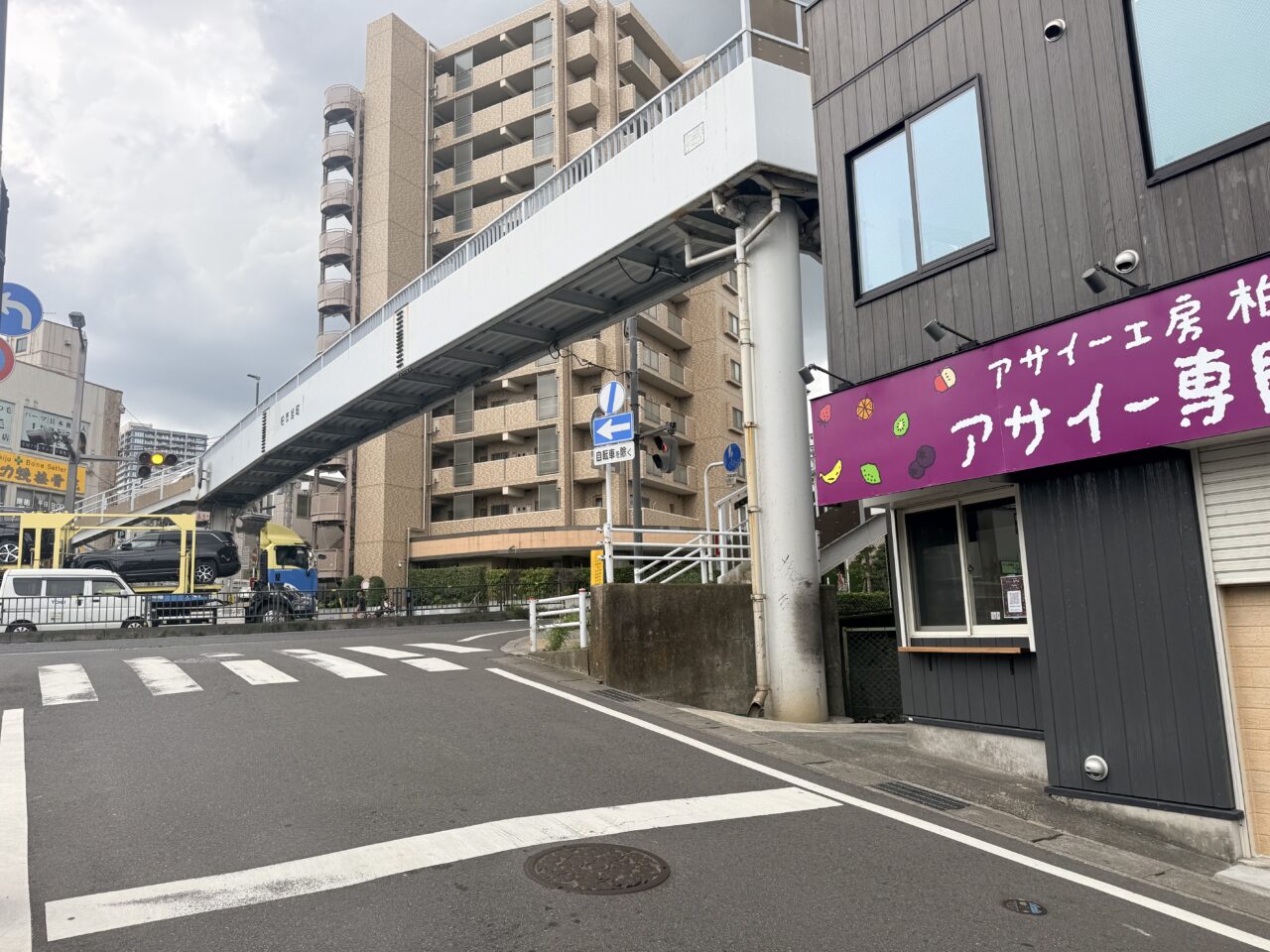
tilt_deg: +10.4
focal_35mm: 24
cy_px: 476
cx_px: 635
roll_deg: +1.1
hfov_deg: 71.6
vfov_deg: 56.8
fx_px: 881
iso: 80
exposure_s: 1/1075
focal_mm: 6.76
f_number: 1.78
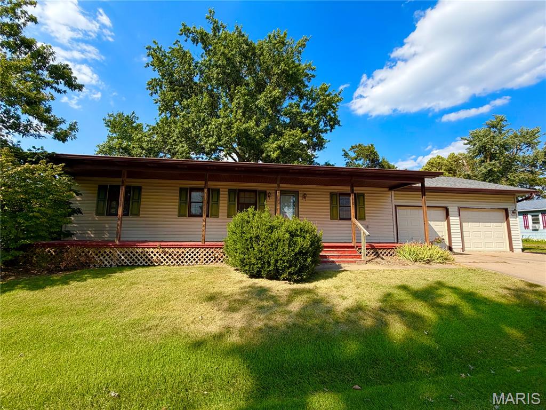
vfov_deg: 85.7
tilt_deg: +7.7
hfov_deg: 102.1
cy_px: 205
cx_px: 273
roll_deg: -0.2
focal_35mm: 14
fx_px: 221
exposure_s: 1/770
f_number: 2.2
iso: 32
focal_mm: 2.22
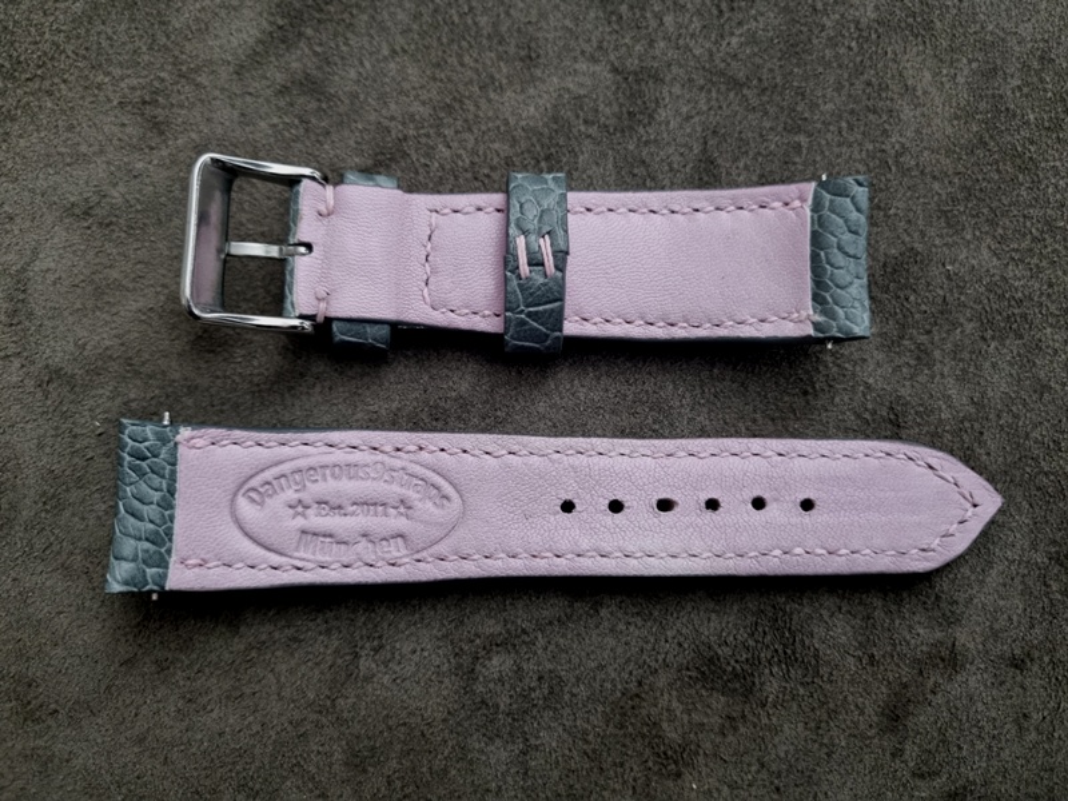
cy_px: 400
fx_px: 802
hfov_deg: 67.3
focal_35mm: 26
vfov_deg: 53.1
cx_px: 534
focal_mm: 5.4
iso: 640
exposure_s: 1/50
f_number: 1.8
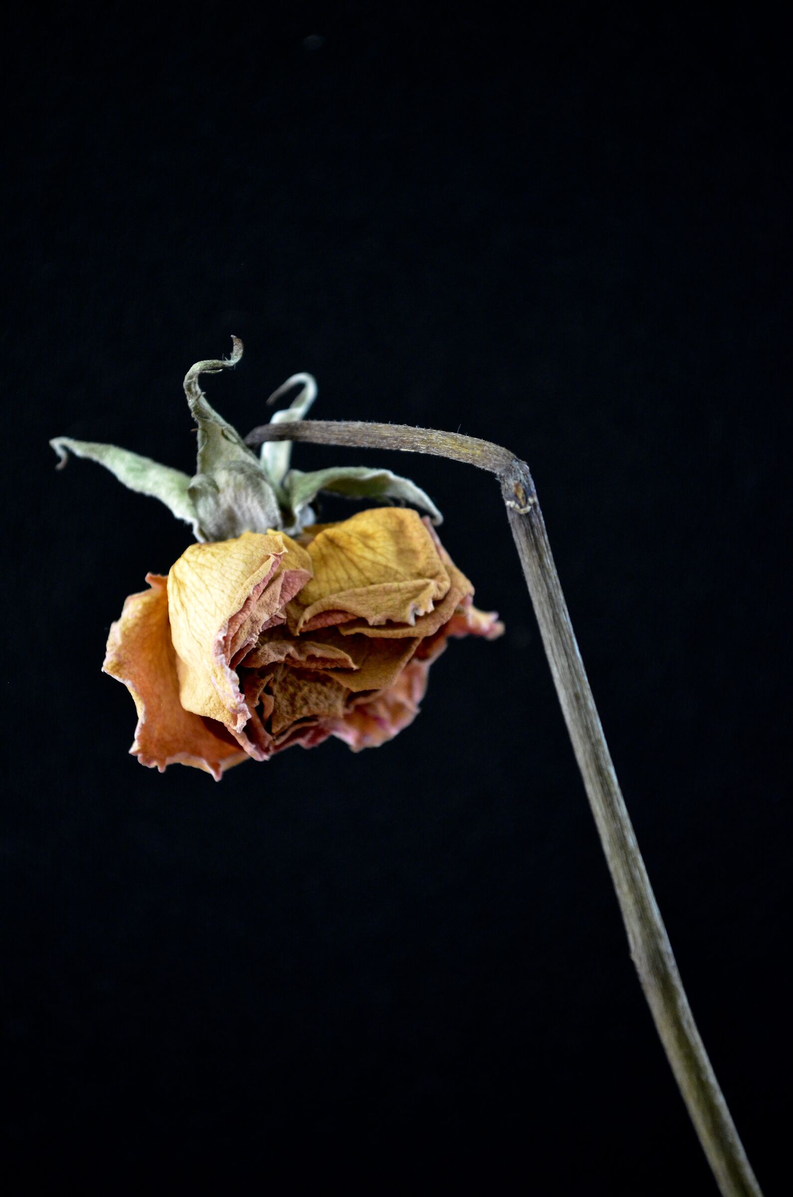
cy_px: 598
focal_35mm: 82
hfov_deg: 16.5
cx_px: 396
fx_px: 2738
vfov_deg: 24.7
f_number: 5.6
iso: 3200
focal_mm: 55
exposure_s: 1/13
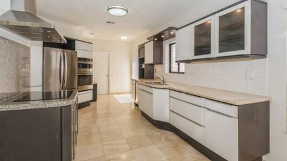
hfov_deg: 56.7
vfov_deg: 33.6
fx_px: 266
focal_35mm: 35
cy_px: 65
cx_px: 144
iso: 200
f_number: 7.1
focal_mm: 22
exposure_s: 1/200
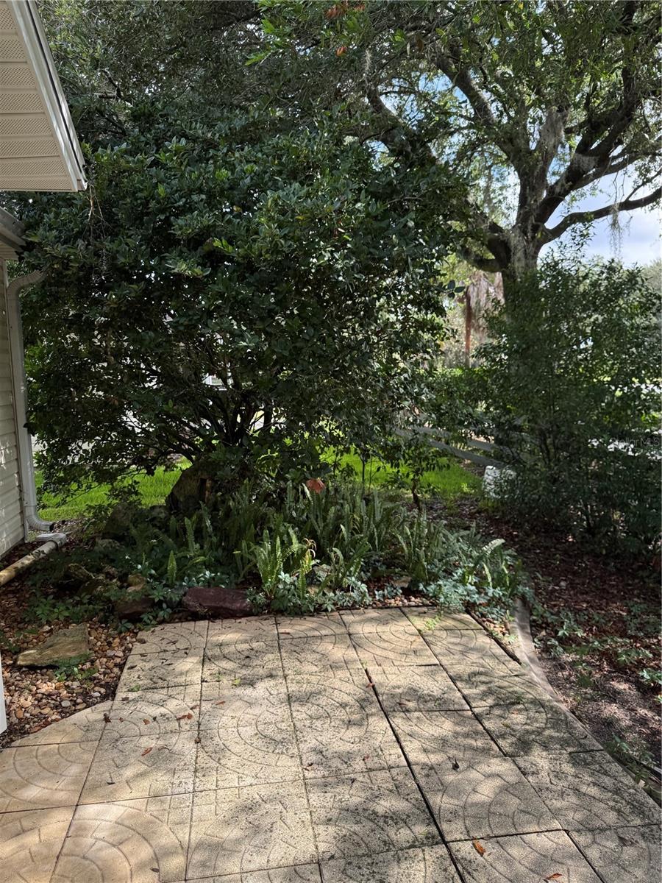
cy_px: 442
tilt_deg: -4.0
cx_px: 331
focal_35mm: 24
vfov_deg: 71.6
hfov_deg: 56.8
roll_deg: -1.0
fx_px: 612
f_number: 1.78
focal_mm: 6.76
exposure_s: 1/1172
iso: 80
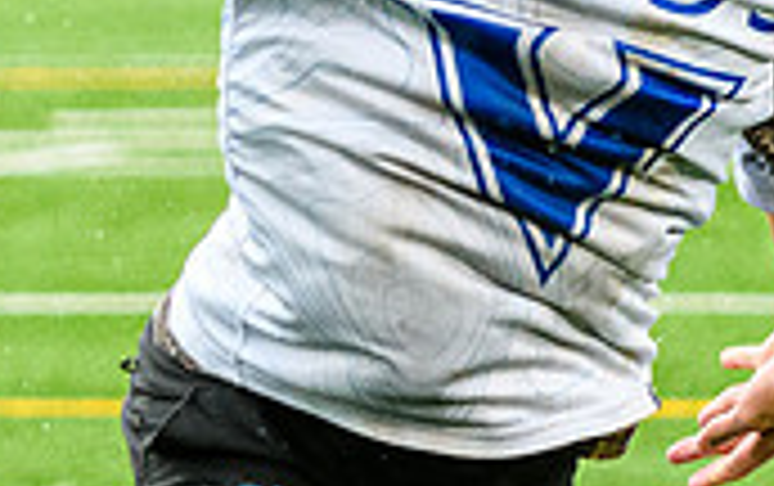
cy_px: 132
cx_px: 602
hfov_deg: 2.6
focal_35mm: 818
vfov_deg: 1.6
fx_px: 17277
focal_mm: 100
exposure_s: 1/1000
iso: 2000
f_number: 3.2
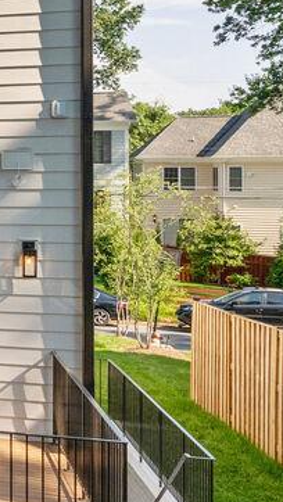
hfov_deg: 11.7
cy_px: 51
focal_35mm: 70
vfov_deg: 29.0
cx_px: -512
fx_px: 933
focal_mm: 14
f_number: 8
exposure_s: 1/1000
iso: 400
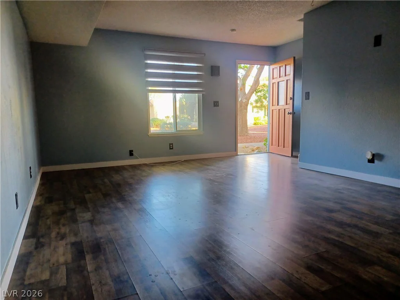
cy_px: 150
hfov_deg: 69.4
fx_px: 289
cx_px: 200
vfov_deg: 54.9
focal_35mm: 25
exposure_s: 1/60
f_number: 1.8
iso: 320
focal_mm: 4.6
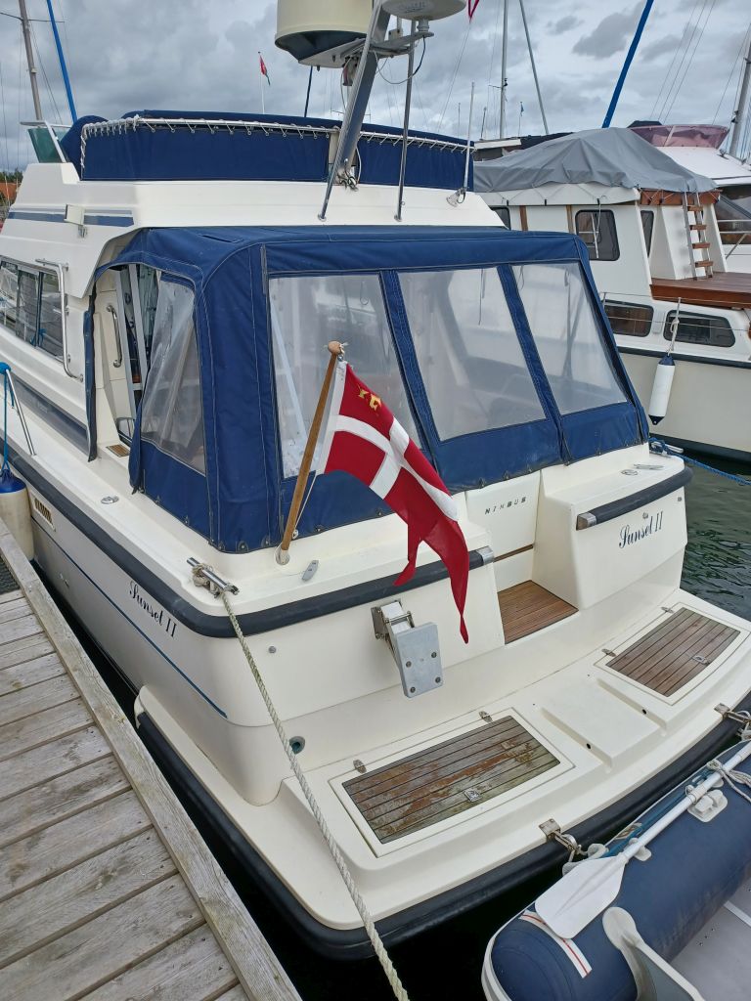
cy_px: 500
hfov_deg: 54.9
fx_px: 723
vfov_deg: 69.4
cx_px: 376
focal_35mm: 25
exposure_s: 1/380
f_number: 1.8
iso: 32
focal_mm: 4.6
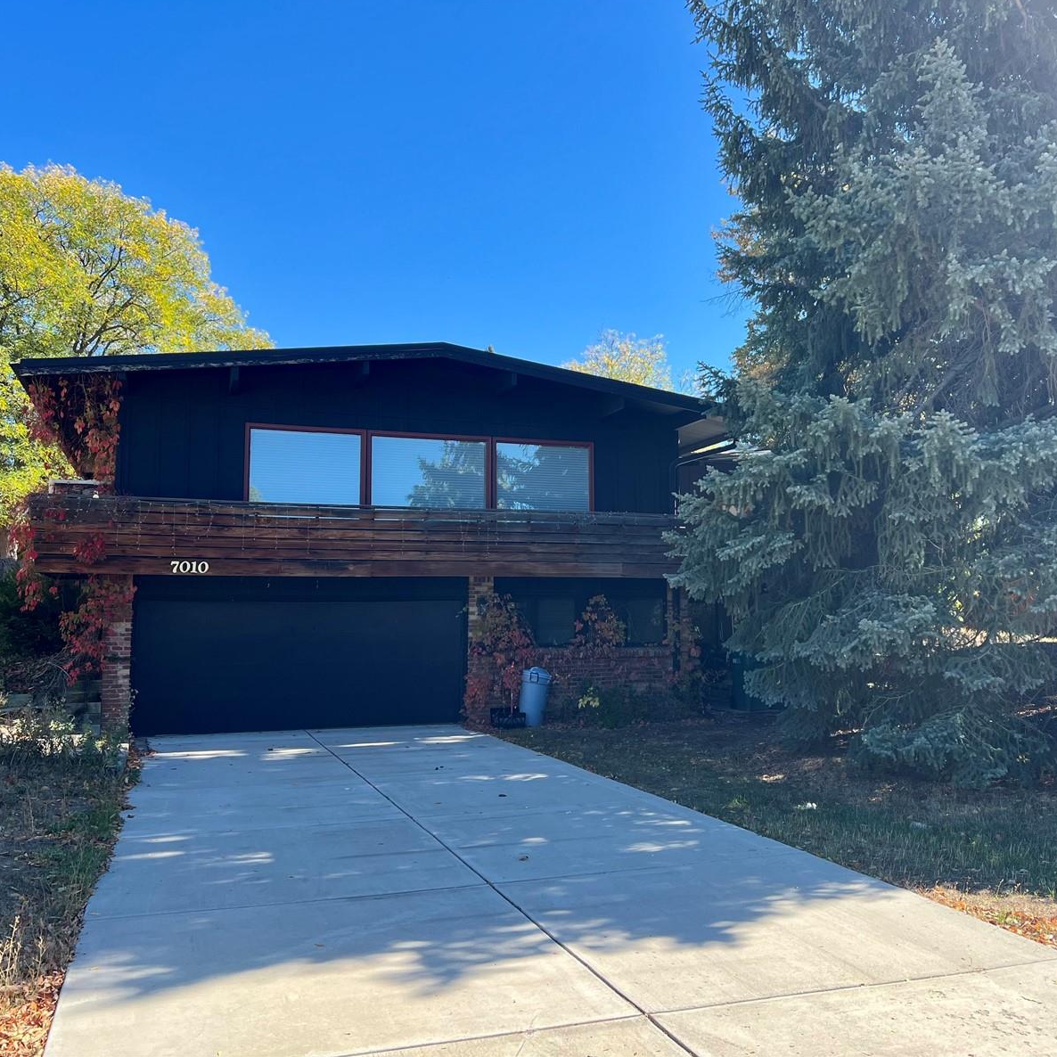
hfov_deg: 52.5
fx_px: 1071
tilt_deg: +5.0
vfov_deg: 52.5
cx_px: 569
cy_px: 523
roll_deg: +0.5
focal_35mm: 31
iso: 50
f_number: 1.5
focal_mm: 5.7
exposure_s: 1/1089
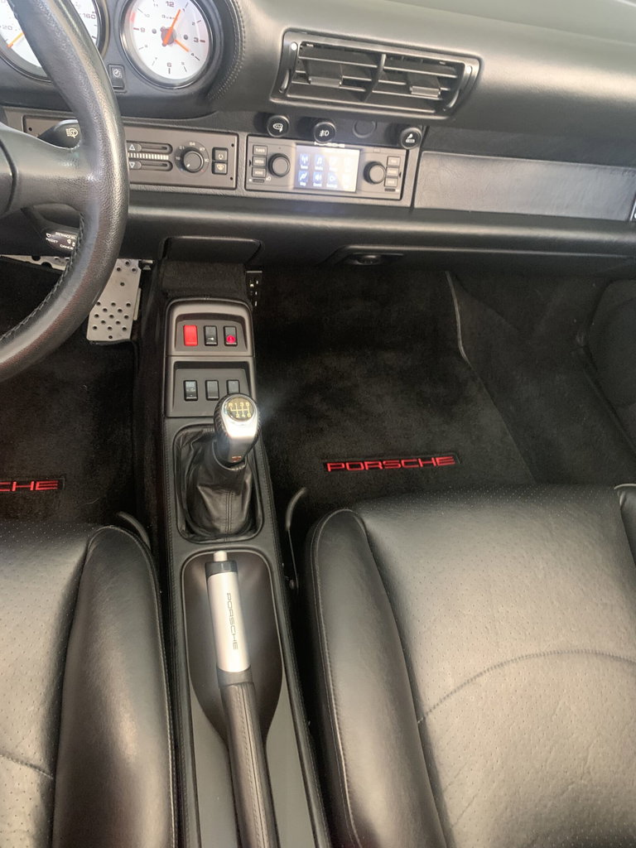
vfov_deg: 67.3
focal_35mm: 26
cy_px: 424
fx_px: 637
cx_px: 318
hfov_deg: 53.1
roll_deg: -15.5
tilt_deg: -44.9
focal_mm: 4.25
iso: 500
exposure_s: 1/30
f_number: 1.8
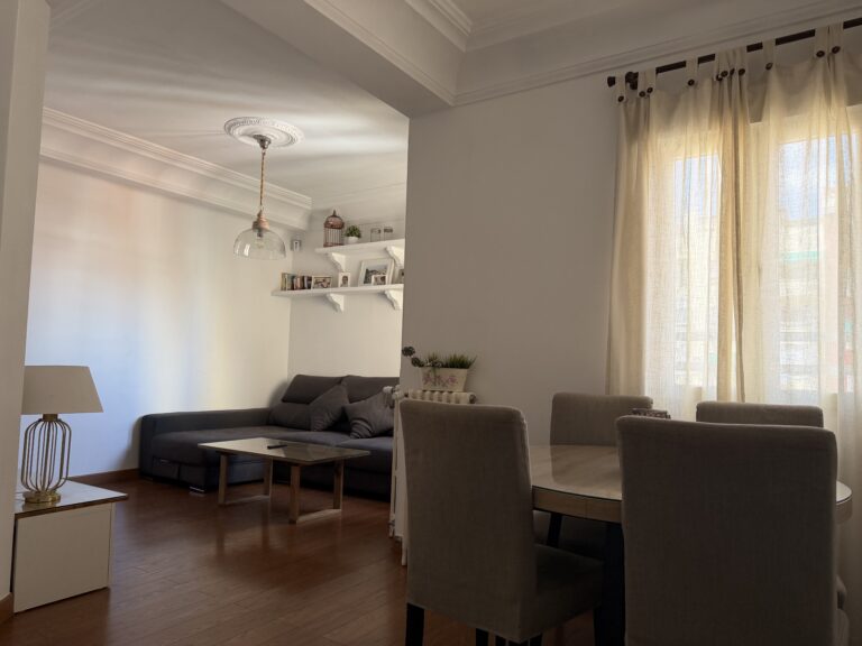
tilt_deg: +3.8
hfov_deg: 71.6
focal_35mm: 24
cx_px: 431
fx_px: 598
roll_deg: -1.4
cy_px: 323
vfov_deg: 56.8
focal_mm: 6.76
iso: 200
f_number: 1.78
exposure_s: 1/200
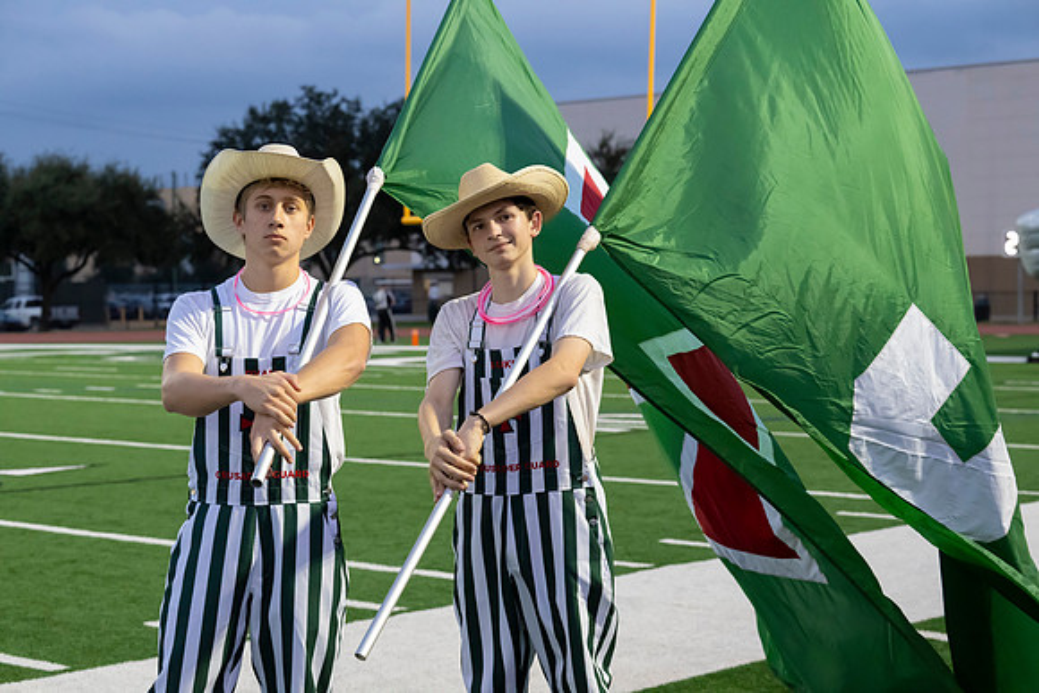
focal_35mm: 70
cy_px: 346
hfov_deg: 28.8
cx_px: 520
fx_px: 2021
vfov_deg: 19.5
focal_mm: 70
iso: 10000
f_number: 5.6
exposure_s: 1/800
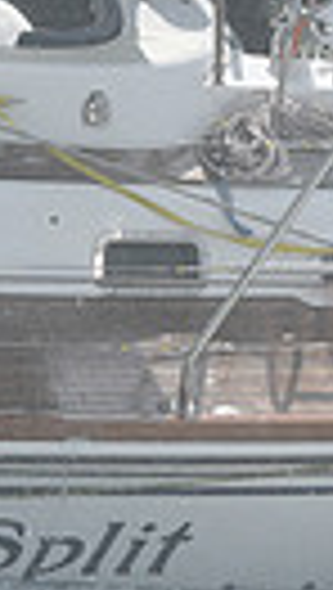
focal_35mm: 324
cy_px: 106
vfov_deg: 6.6
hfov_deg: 3.8
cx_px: 22
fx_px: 5070
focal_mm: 70
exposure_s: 1/800
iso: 320
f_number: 13
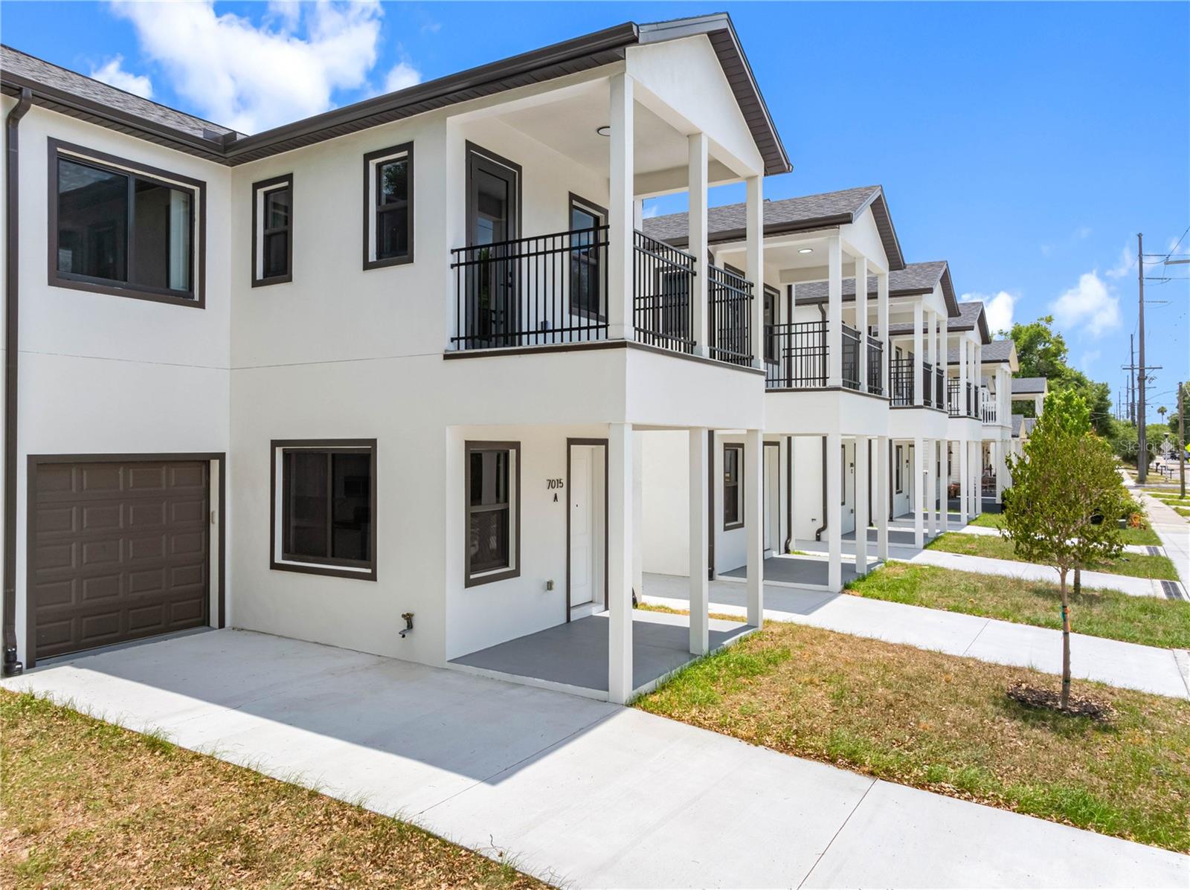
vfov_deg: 56.7
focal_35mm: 24
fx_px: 824
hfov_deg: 71.6
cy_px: 445
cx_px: 595
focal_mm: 12.29
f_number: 8
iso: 100
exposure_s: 1/800
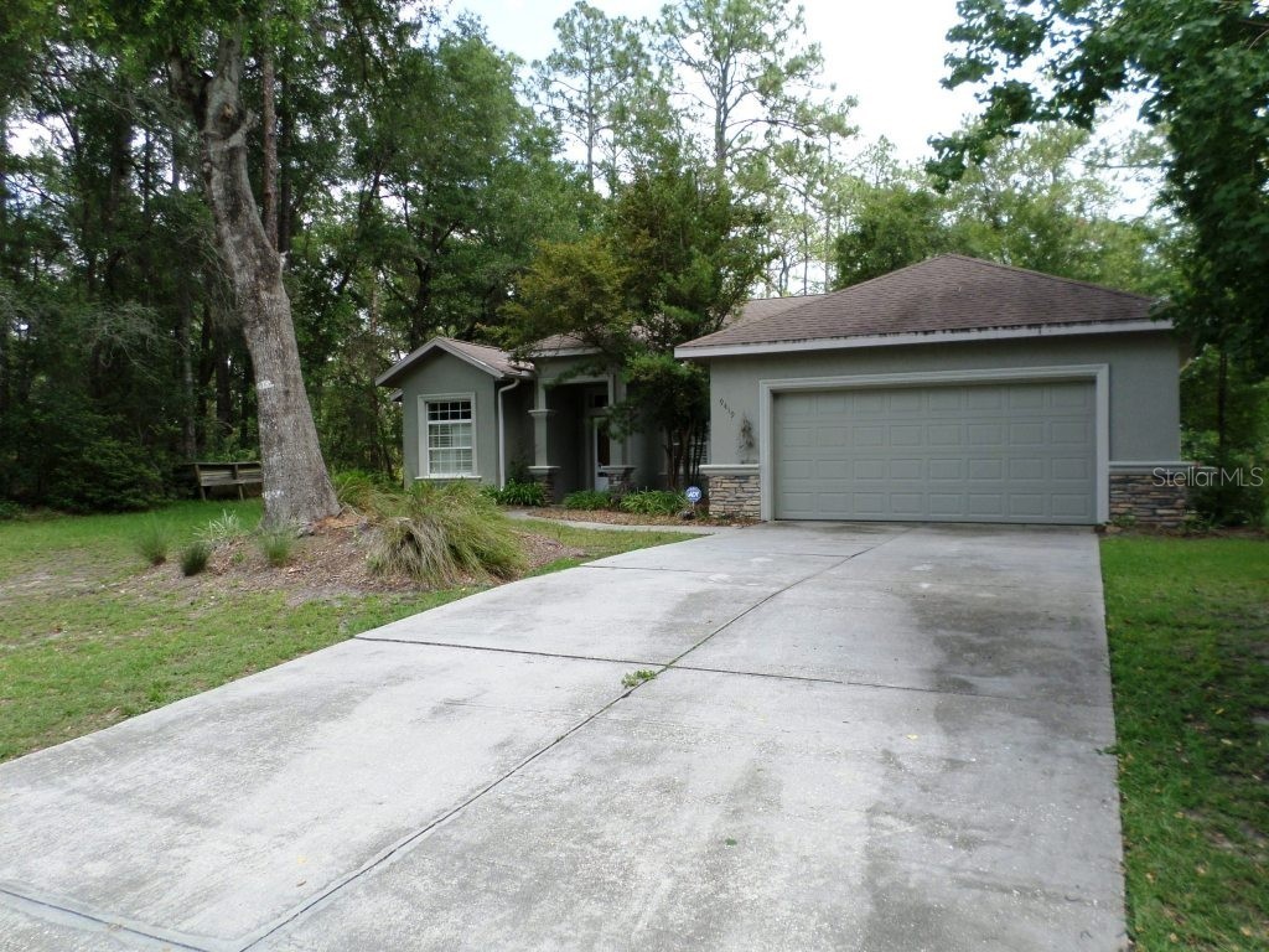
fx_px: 916
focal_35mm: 25
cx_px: 634
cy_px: 476
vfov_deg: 54.9
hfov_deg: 69.4
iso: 80
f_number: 2.5
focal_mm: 4.5
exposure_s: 1/500
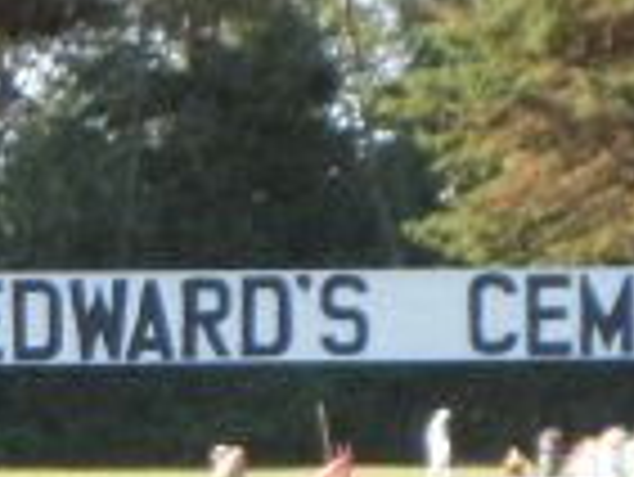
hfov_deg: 3.9
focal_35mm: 507
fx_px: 9294
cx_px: 252
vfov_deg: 2.9
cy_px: 567
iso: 400
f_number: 5.8
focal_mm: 20
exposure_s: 1/250
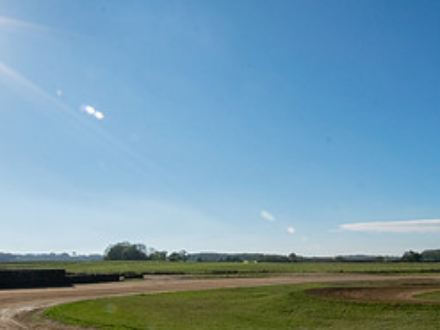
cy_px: 252
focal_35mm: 36
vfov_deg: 38.5
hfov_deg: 49.4
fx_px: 457
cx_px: 328
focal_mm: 10
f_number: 22
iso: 500
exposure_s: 1/400
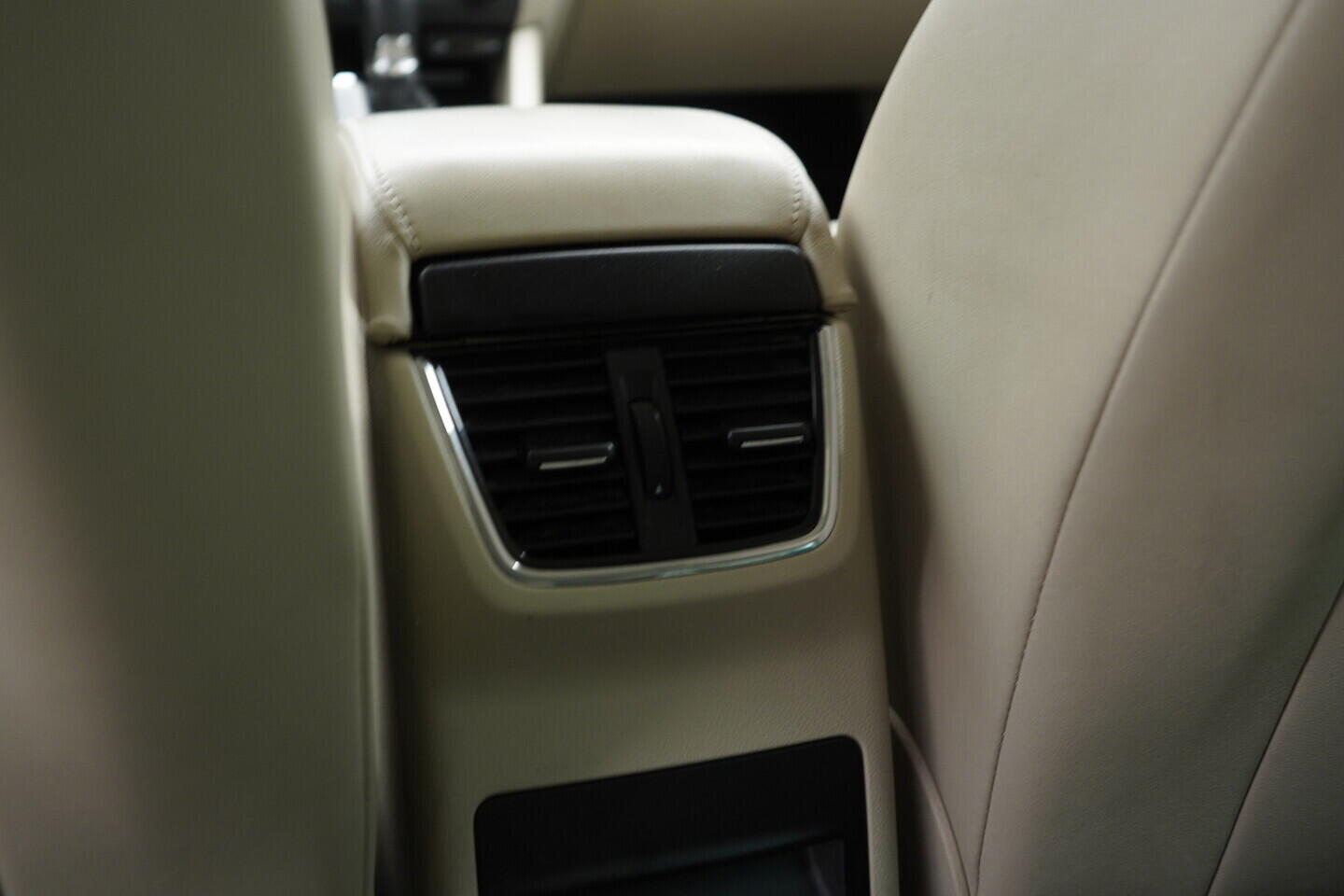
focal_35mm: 36
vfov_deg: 36.9
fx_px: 1344
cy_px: 448
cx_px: 672
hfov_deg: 53.1
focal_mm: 24
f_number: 2.8
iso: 320
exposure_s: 1/40
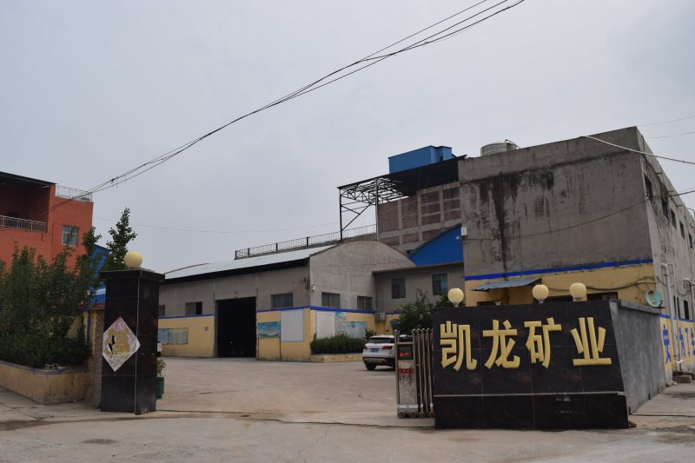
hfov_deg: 61.9
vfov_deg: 43.6
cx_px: 348
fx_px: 579
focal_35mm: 30
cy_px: 232
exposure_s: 1/2000
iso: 400
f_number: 8
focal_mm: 20
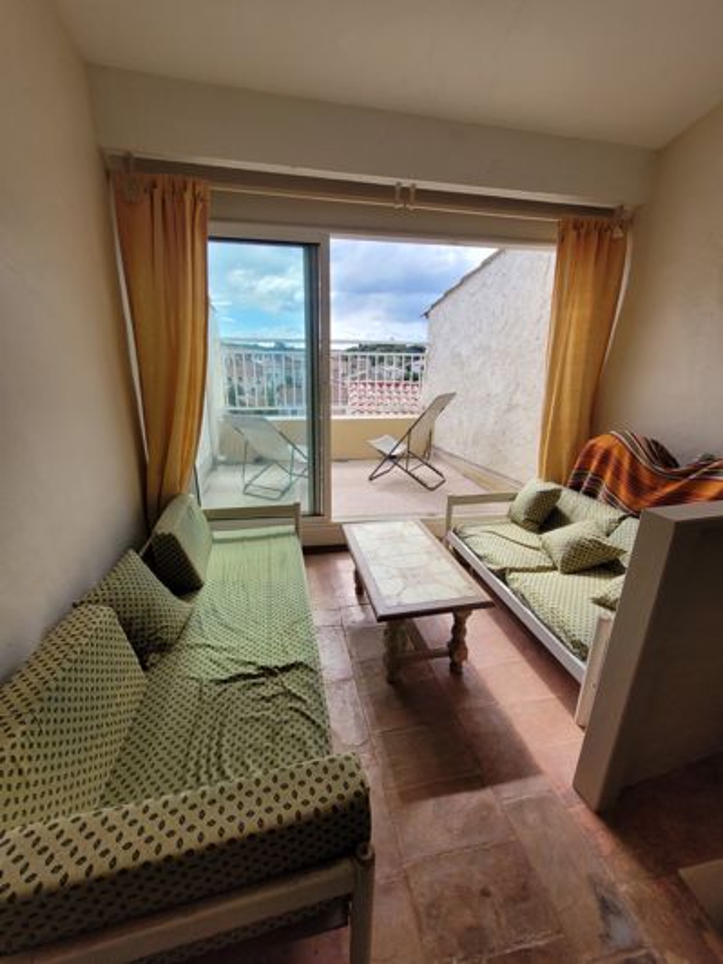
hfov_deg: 89.9
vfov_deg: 106.2
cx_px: 362
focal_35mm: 13
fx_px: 362
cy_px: 482
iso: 40
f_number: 2.2
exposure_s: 1/480
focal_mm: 1.74
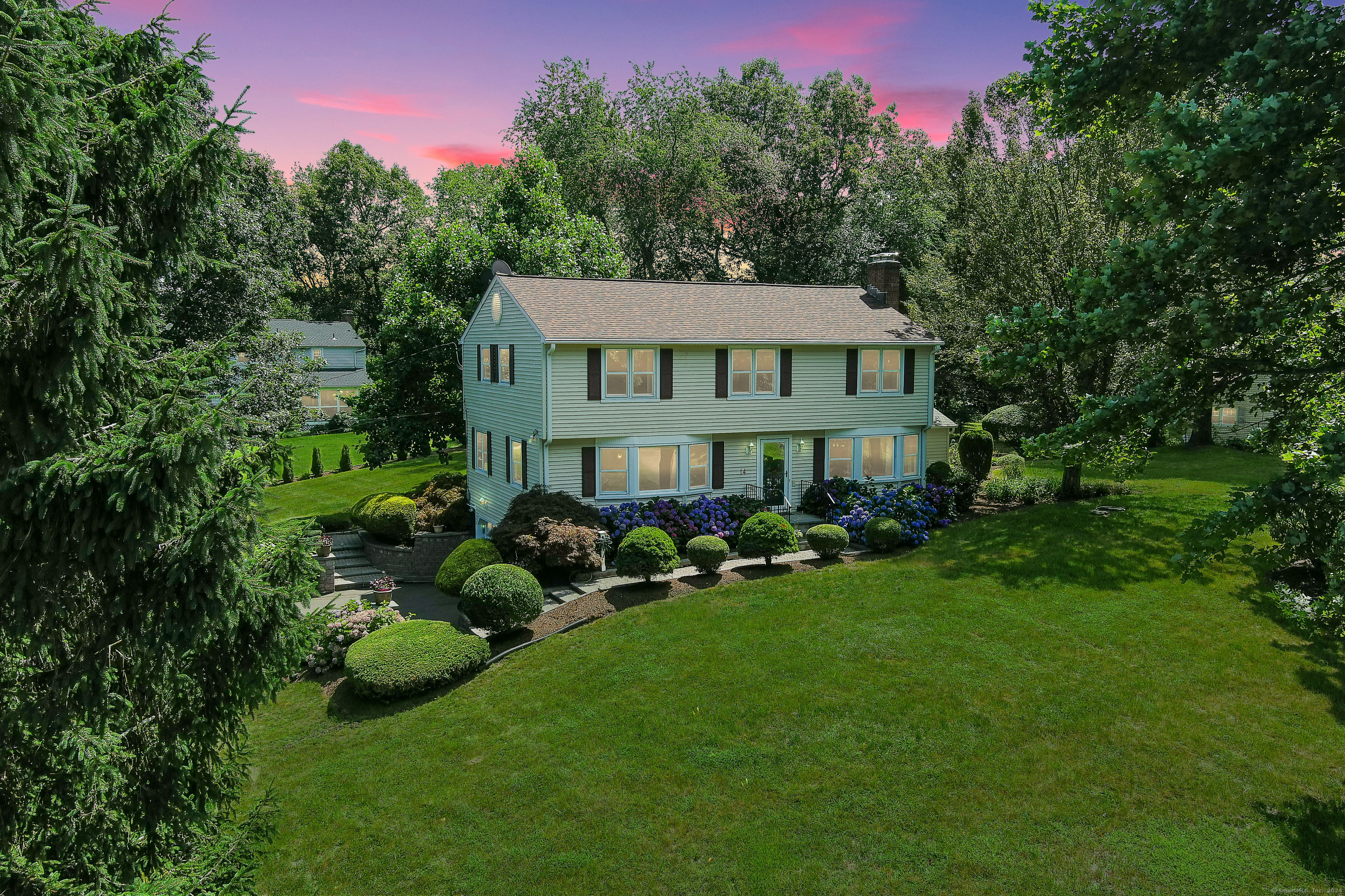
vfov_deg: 45.0
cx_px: 672
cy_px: 448
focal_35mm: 29
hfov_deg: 63.7
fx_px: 1083
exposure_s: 1/60
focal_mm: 10.57
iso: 200
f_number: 4.5
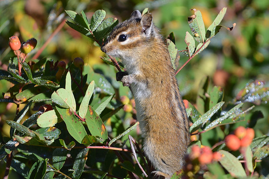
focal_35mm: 450
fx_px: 3360
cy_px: 90
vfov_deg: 3.1
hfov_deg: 4.6
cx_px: 134
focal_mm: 300
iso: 400
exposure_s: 1/1250
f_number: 5.6
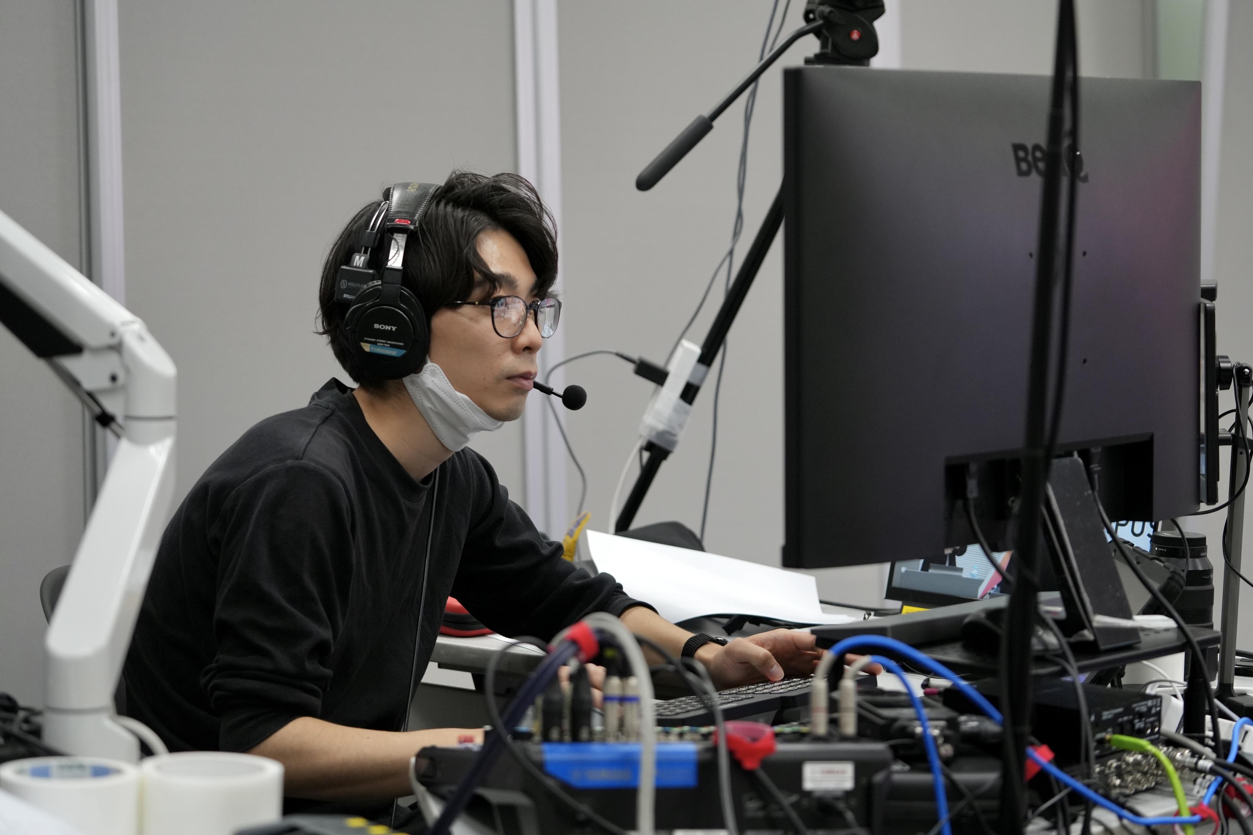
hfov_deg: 19.8
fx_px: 3585
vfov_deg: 13.3
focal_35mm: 103
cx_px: 626
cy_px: 418
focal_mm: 103
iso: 1600
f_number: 4
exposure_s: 1/200
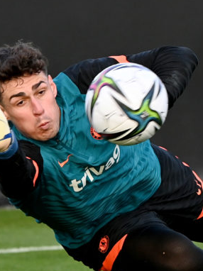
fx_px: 2059
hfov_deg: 5.6
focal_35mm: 263
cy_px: 171
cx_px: 207
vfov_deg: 7.5
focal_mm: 102
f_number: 4
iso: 800
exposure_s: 1/1000
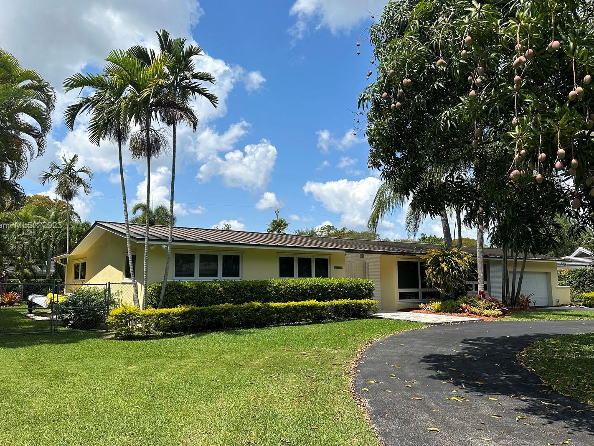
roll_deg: +0.2
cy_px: 226
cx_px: 263
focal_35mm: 27
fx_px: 463
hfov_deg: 65.1
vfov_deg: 51.4
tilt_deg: +6.1
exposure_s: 1/5263
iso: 80
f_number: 1.78
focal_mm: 6.86
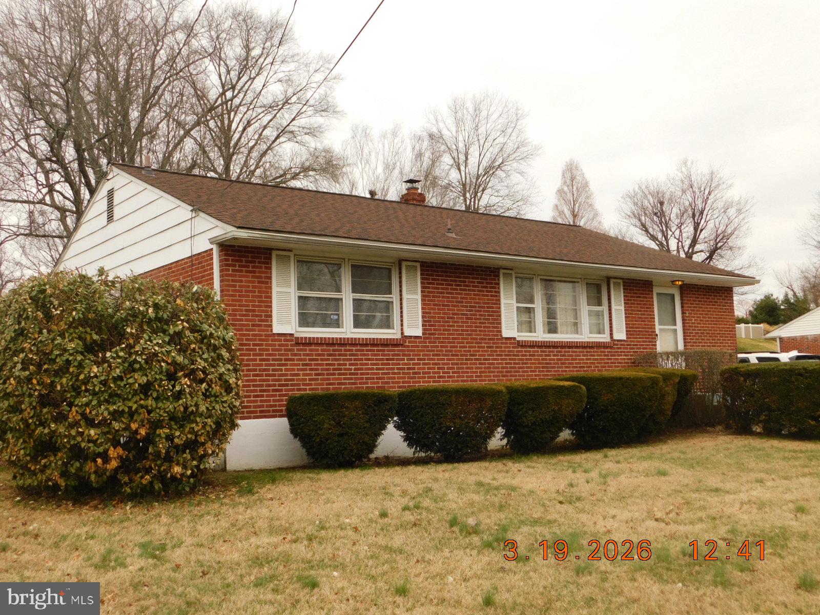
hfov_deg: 51.4
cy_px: 308
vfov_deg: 39.7
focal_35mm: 36
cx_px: 410
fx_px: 853
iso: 125
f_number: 3.5
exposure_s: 1/640
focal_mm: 6.3
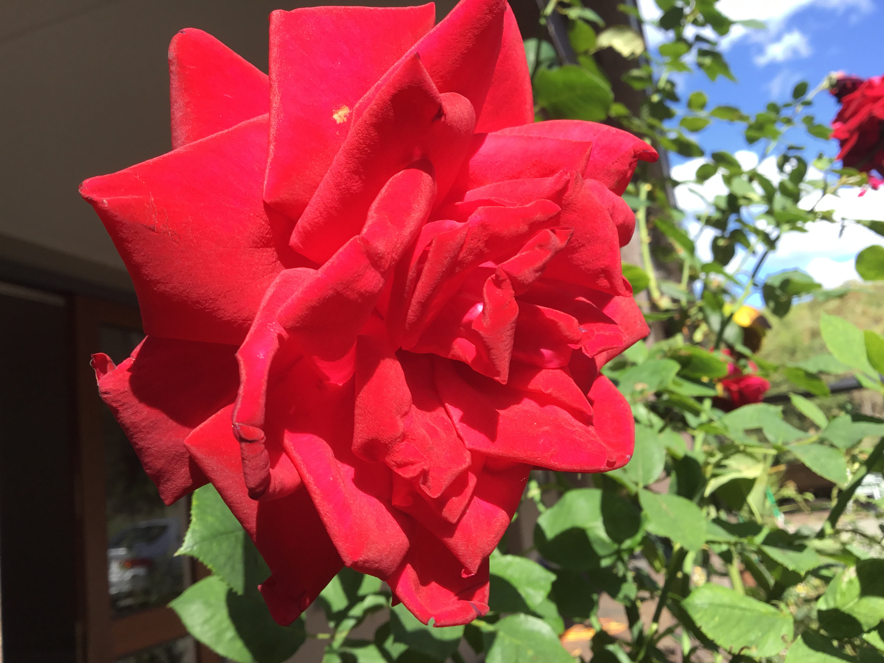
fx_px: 792
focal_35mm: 31
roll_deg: +5.8
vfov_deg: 45.4
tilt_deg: +9.5
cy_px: 332
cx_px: 442
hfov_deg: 58.4
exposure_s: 1/416
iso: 25
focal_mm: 3.3
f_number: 2.4
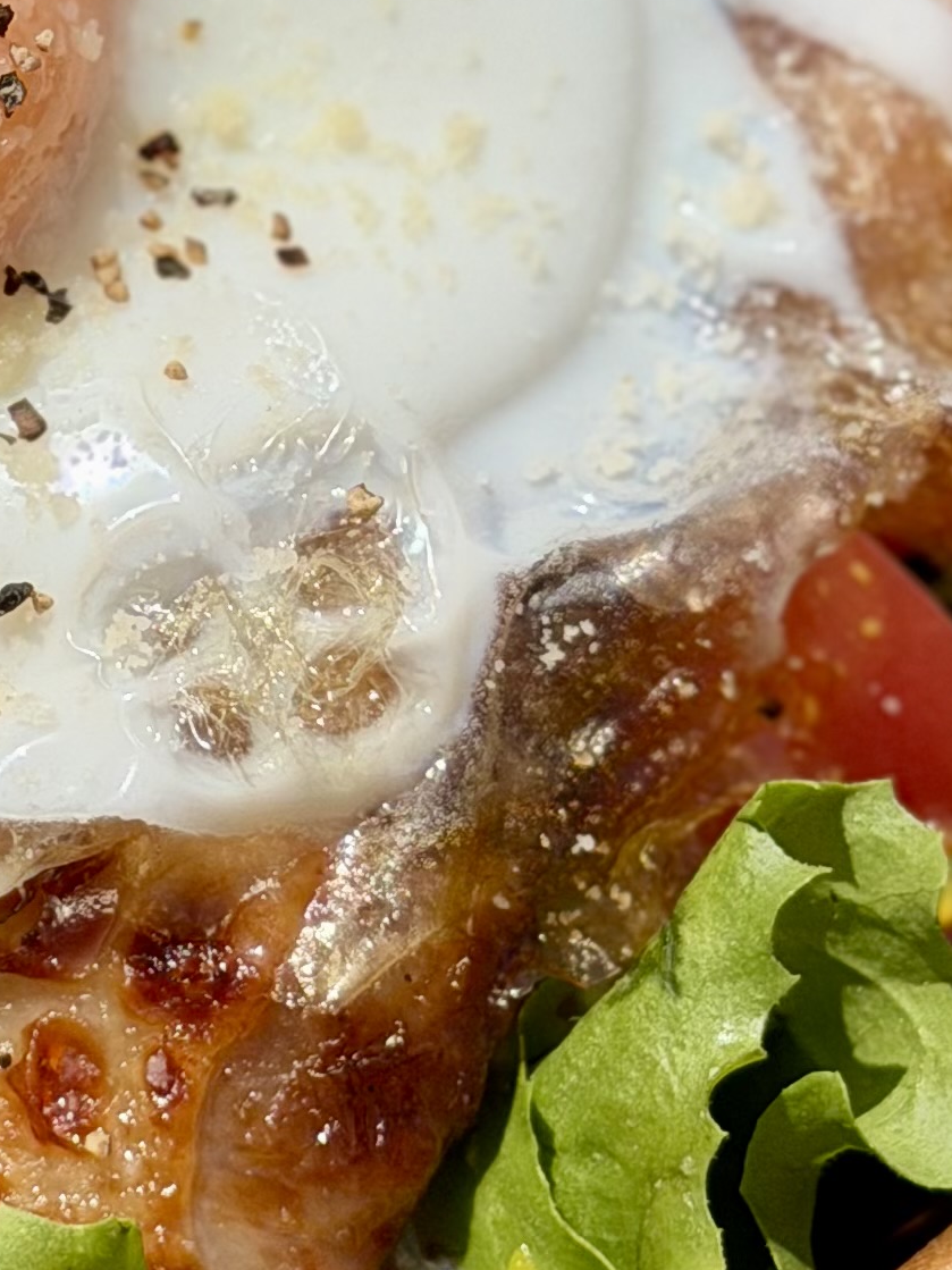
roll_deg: -0.3
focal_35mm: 173
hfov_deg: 8.5
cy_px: 255
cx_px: -187
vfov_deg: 11.4
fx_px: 6345
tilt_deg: -44.0
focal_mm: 6.76
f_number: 1.78
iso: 64
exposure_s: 1/8772
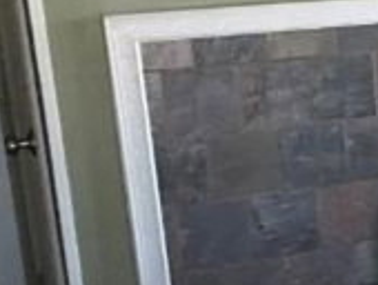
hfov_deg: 15.3
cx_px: 705
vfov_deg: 13.6
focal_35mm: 109
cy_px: 151
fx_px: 1192
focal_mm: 4.15
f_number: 2.2
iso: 64
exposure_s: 1/4
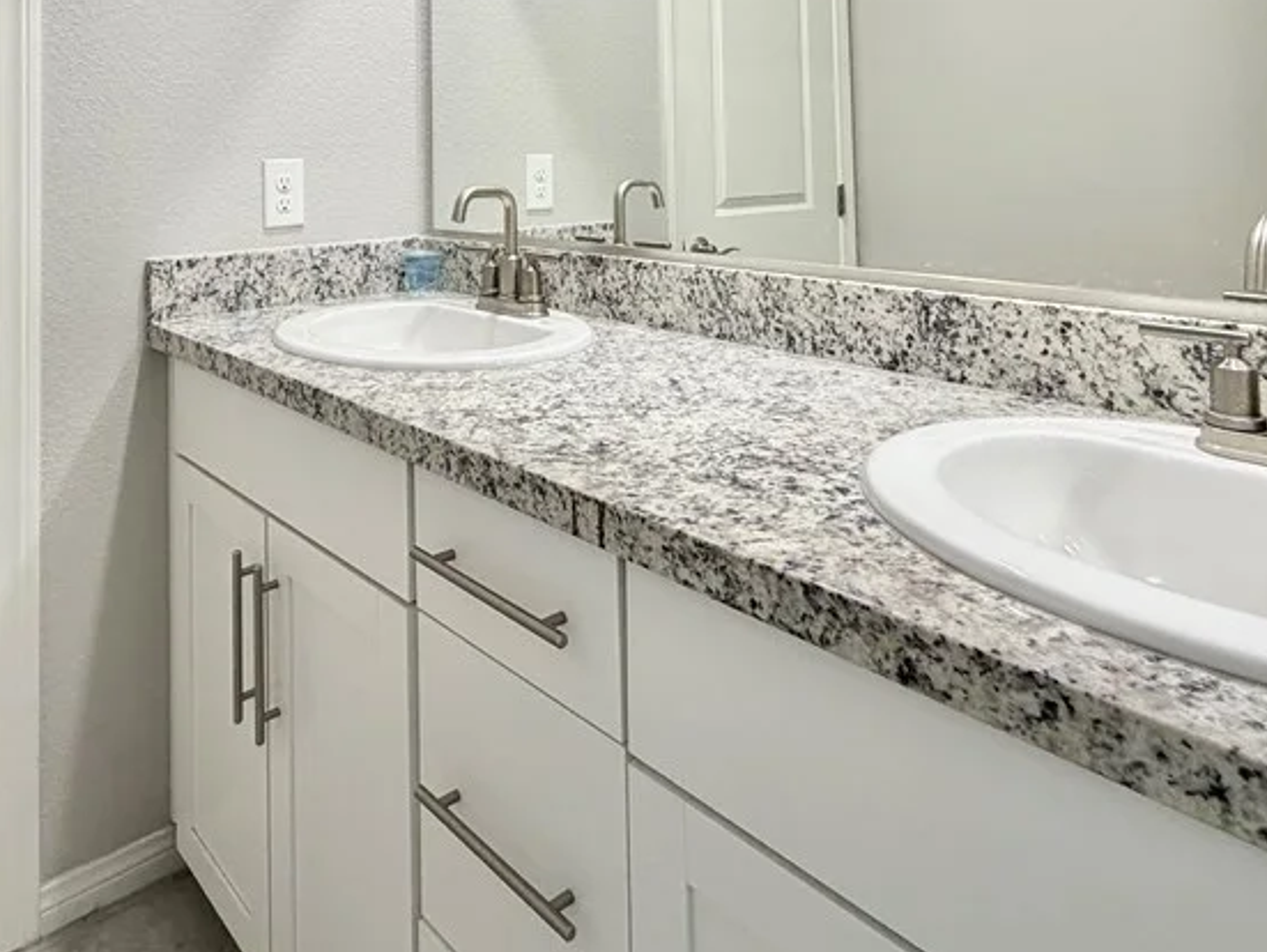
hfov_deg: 66.7
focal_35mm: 26
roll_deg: +0.9
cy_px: 113
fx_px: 952
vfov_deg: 48.1
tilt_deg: +1.5
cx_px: 513
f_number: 2.2
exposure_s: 1/120
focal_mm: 2.22
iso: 200
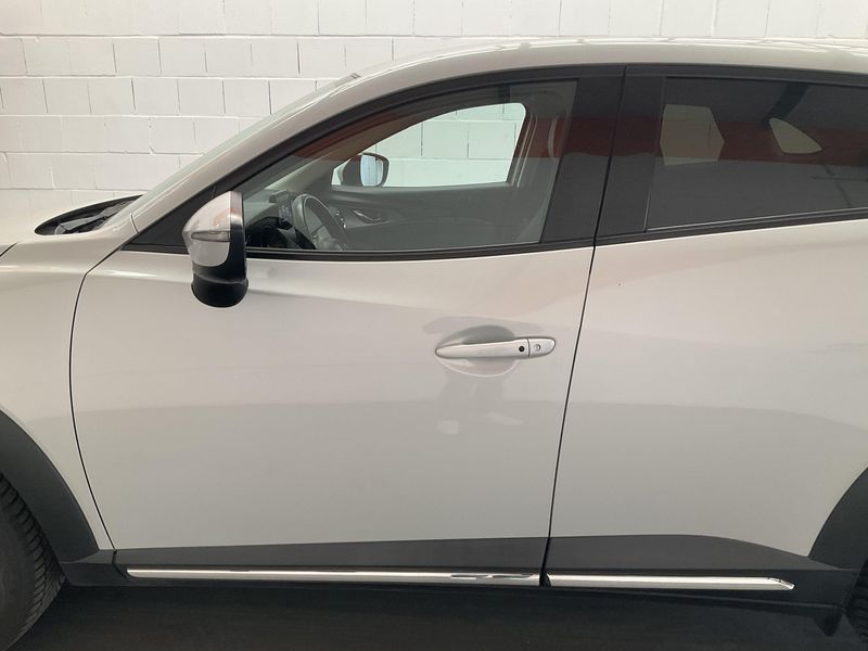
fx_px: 727
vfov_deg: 48.2
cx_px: 434
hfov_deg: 61.7
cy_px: 326
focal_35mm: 29
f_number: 1.8
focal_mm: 3
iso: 64
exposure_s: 1/85
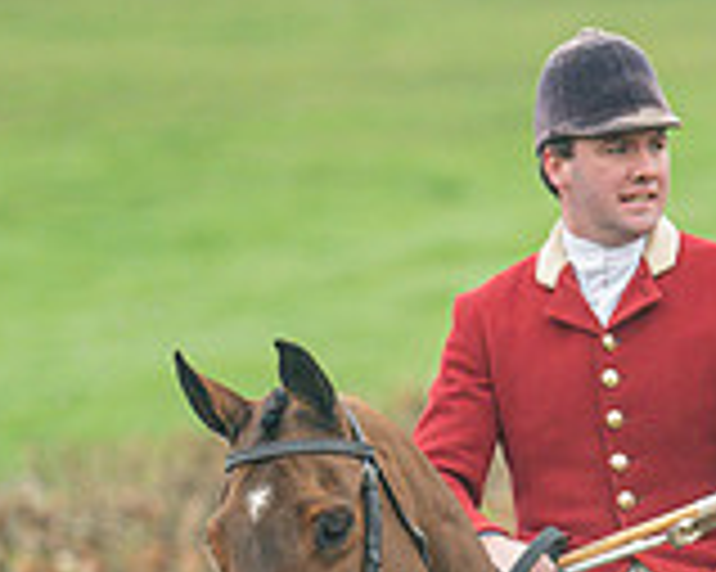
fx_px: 37421
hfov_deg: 1.1
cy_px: 880
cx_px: 1107
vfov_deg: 0.9
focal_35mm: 1767
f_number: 4.5
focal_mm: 400
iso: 400
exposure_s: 1/500
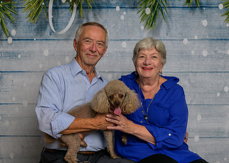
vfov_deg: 21.1
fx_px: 438
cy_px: 93
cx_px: 111
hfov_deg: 29.3
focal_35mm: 67
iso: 400
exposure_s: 1/160
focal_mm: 50
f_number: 10
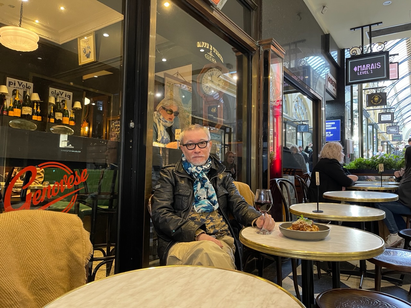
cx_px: 206
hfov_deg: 67.3
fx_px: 309
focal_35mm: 26
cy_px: 154
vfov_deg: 53.1
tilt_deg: +3.5
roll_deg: -1.3
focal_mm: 5.1
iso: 400
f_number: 1.6
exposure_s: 1/50
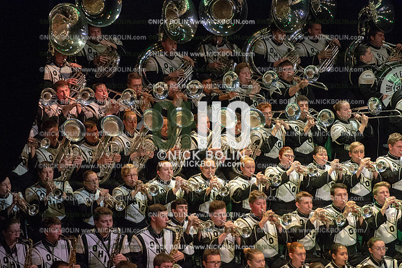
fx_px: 2232
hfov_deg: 10.3
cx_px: 201
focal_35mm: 200
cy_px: 134
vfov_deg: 6.9
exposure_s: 1/1600
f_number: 2.8
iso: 8000
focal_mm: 200
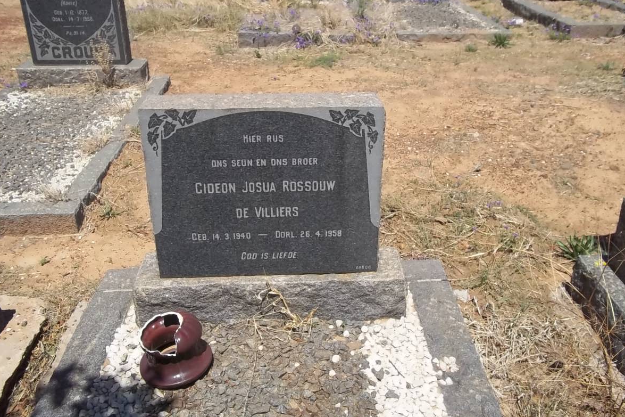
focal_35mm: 34
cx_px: 312
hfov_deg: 55.8
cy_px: 194
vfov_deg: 38.9
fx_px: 590
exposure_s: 1/500
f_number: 5.5
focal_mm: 5.7
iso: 80
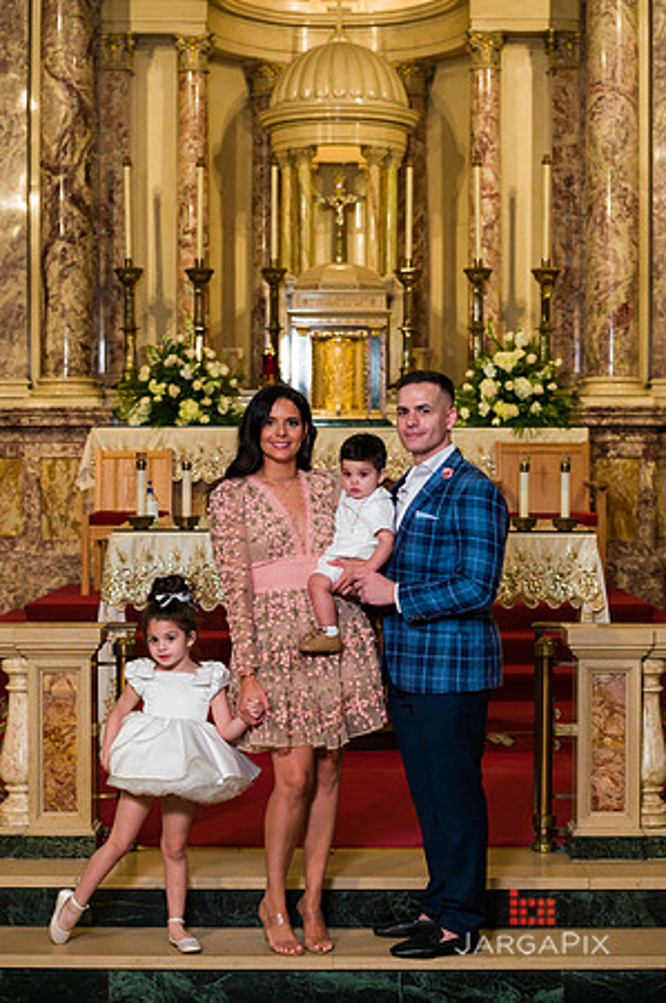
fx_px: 1947
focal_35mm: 70
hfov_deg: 19.4
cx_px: 333
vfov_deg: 28.9
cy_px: 502
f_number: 5.6
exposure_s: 1/200
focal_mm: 70
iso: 1600
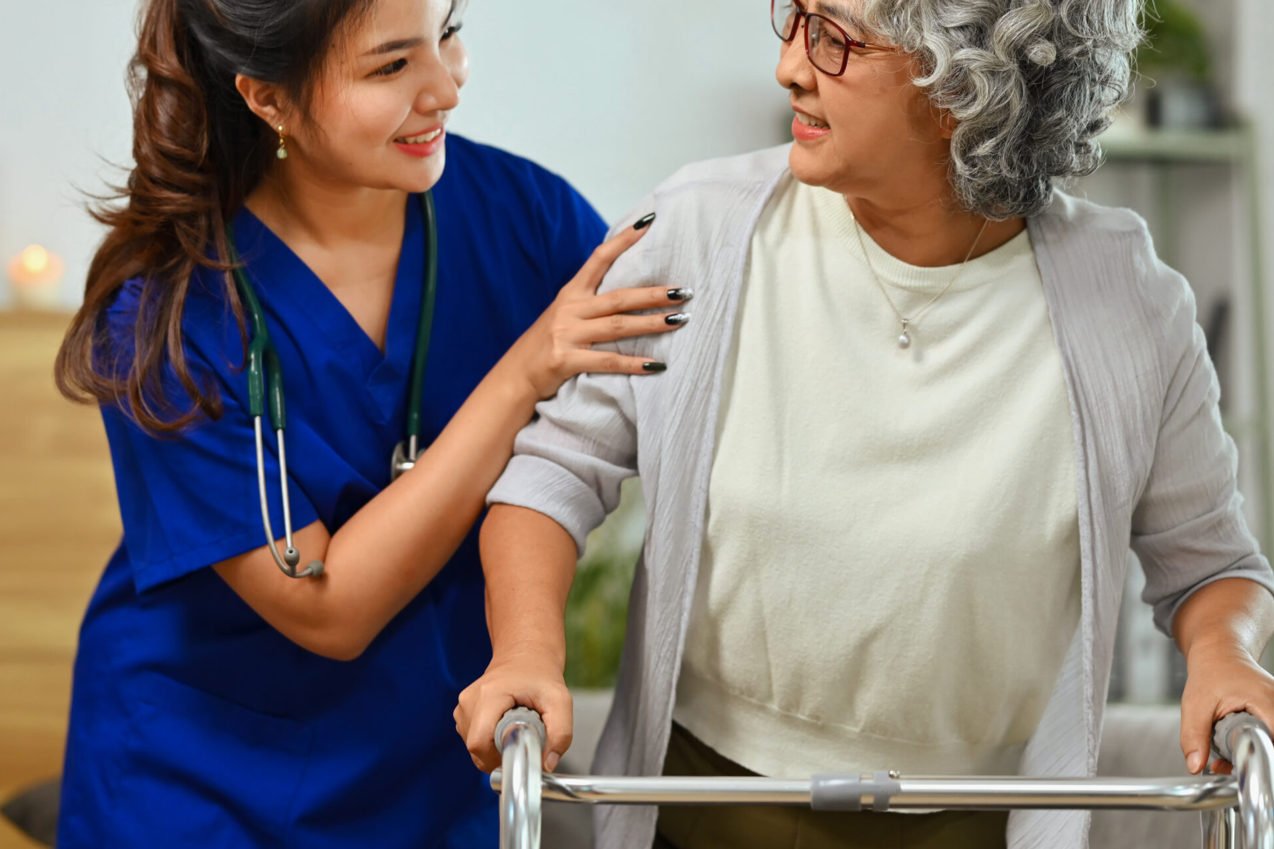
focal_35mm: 113
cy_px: 308
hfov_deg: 18.1
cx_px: 494
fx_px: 3999
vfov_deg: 12.1
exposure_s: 1/400
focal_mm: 85
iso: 500
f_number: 2.2
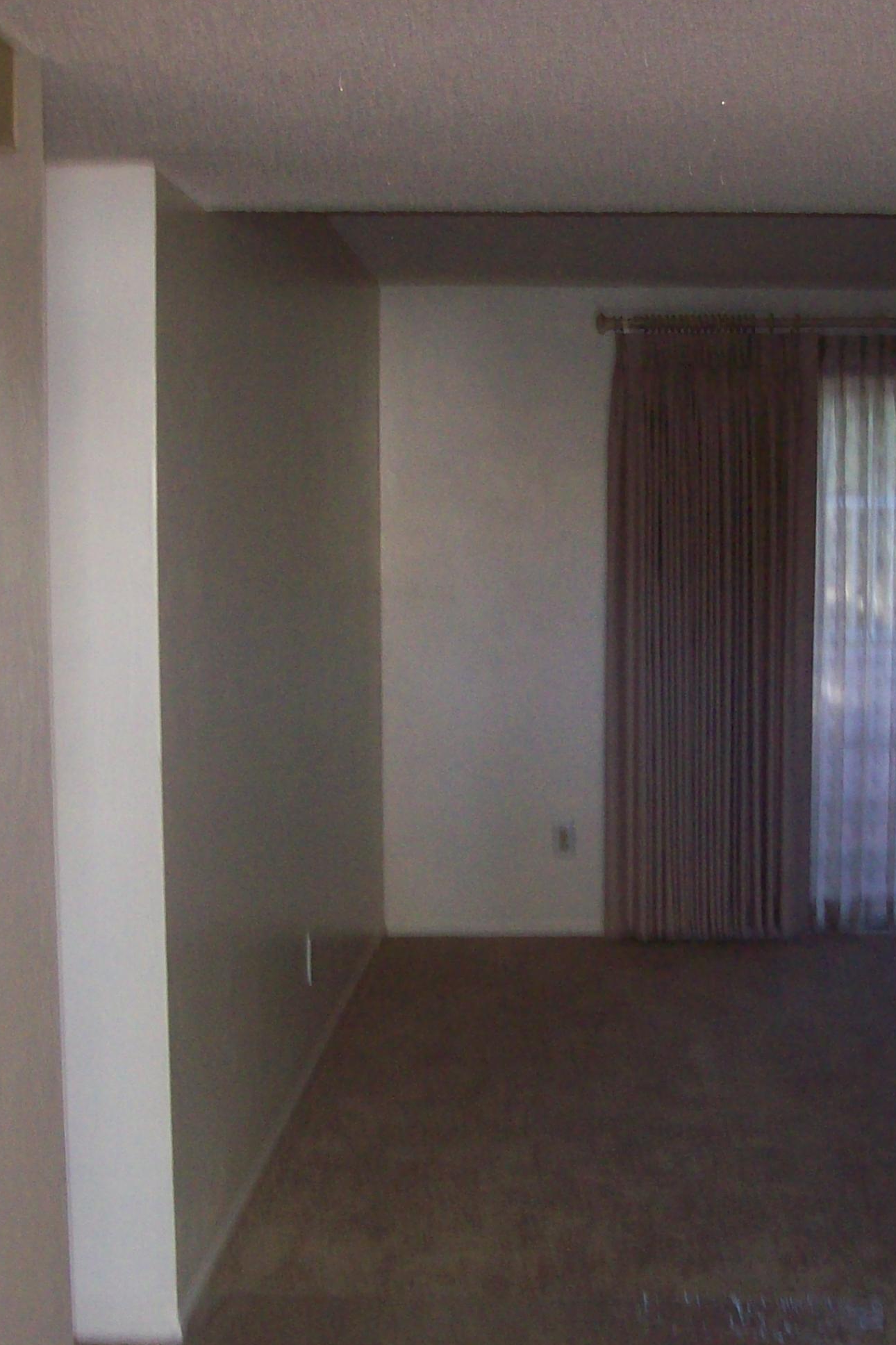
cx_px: 547
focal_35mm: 58
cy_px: 771
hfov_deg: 23.3
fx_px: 2166
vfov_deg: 34.4
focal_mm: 6
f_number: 2.7
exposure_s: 1/64
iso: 200
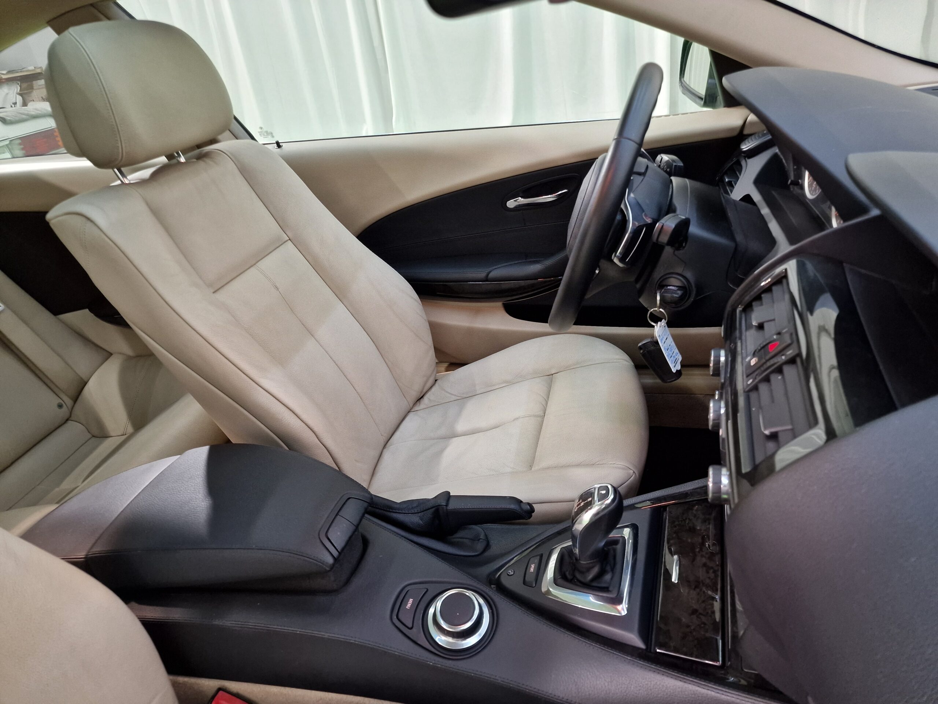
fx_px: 623
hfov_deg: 73.9
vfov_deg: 58.9
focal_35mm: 23
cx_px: 469
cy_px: 352
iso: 200
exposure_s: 1/50
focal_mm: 6.4
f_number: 1.8
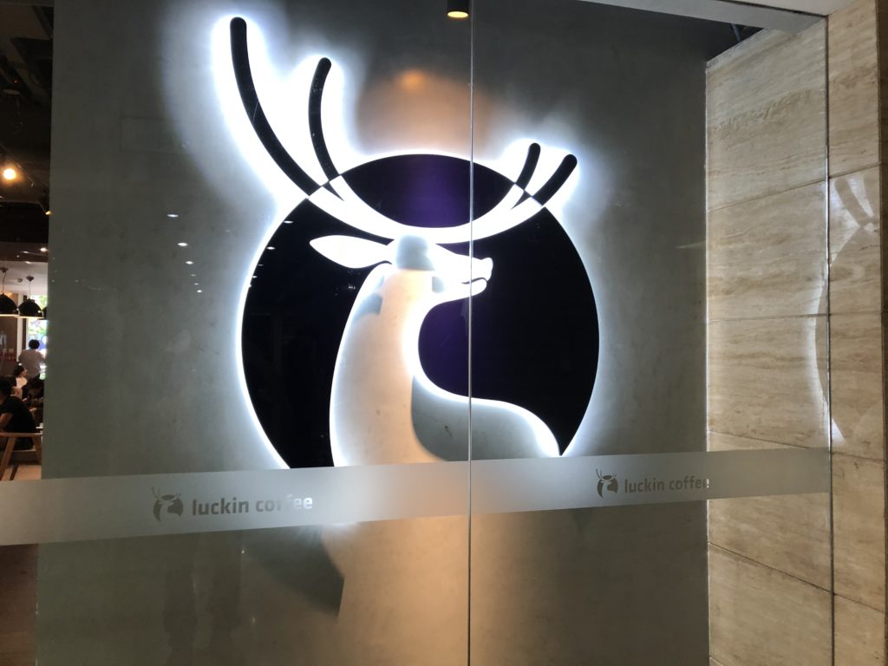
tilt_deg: +2.4
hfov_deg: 63.4
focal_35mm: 28
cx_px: 444
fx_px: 718
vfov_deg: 49.7
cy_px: 333
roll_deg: +1.7
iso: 40
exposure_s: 1/20
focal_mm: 3.99
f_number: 1.8
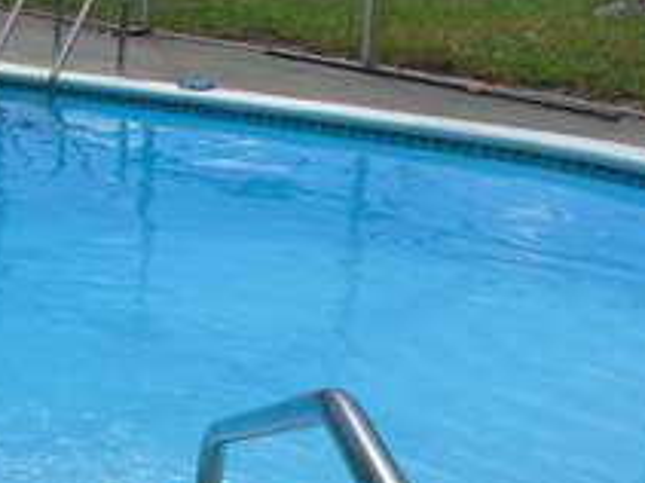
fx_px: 1229
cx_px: 3
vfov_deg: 21.9
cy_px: 393
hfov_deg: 27.7
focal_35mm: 66
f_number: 3.6
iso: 80
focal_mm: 5.2
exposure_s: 1/640
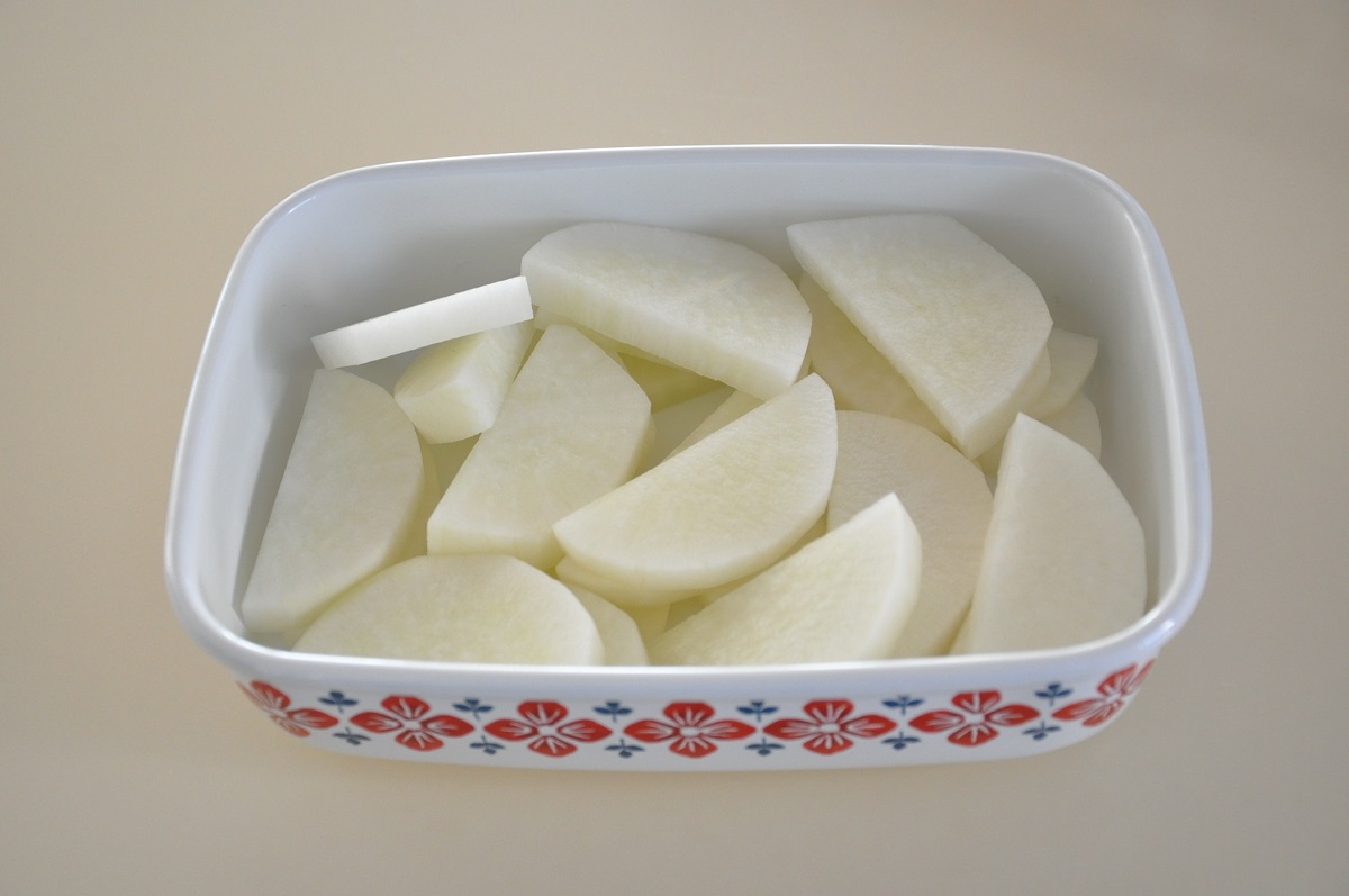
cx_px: 674
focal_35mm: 57
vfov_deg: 23.7
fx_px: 2133
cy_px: 448
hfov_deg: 35.1
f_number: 4.5
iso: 1600
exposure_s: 1/60
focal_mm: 38
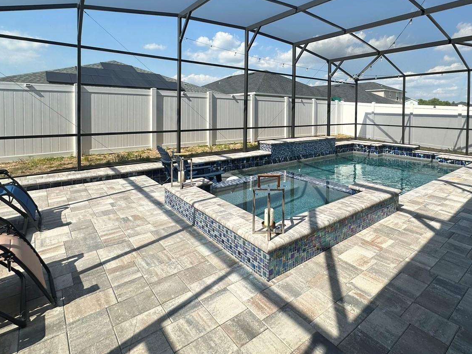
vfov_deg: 64.3
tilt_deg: -1.3
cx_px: 279
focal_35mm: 20
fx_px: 273
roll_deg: -1.0
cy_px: 119
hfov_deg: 80.9
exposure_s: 1/1531
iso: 40
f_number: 2.2
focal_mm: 2.22
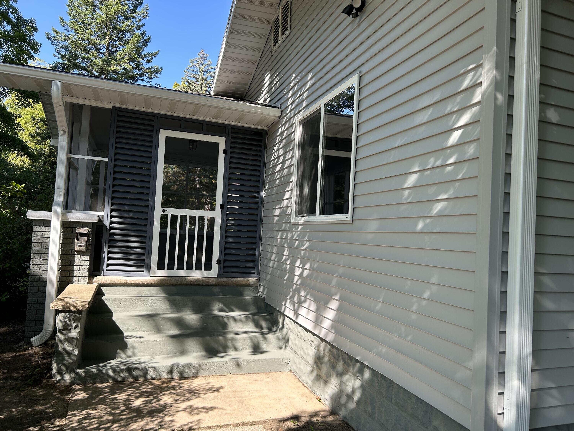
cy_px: 216
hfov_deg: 67.3
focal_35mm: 26
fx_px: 431
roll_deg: -1.8
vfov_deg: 53.1
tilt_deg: +1.0
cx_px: 287
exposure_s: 1/853
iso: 50
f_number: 1.5
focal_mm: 5.7
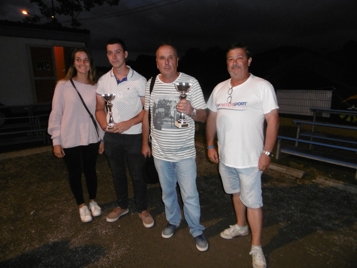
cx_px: 178
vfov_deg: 56.8
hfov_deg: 71.6
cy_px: 134
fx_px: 248
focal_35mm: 24
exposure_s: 1/60
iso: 400
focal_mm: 4.3
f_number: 3.1
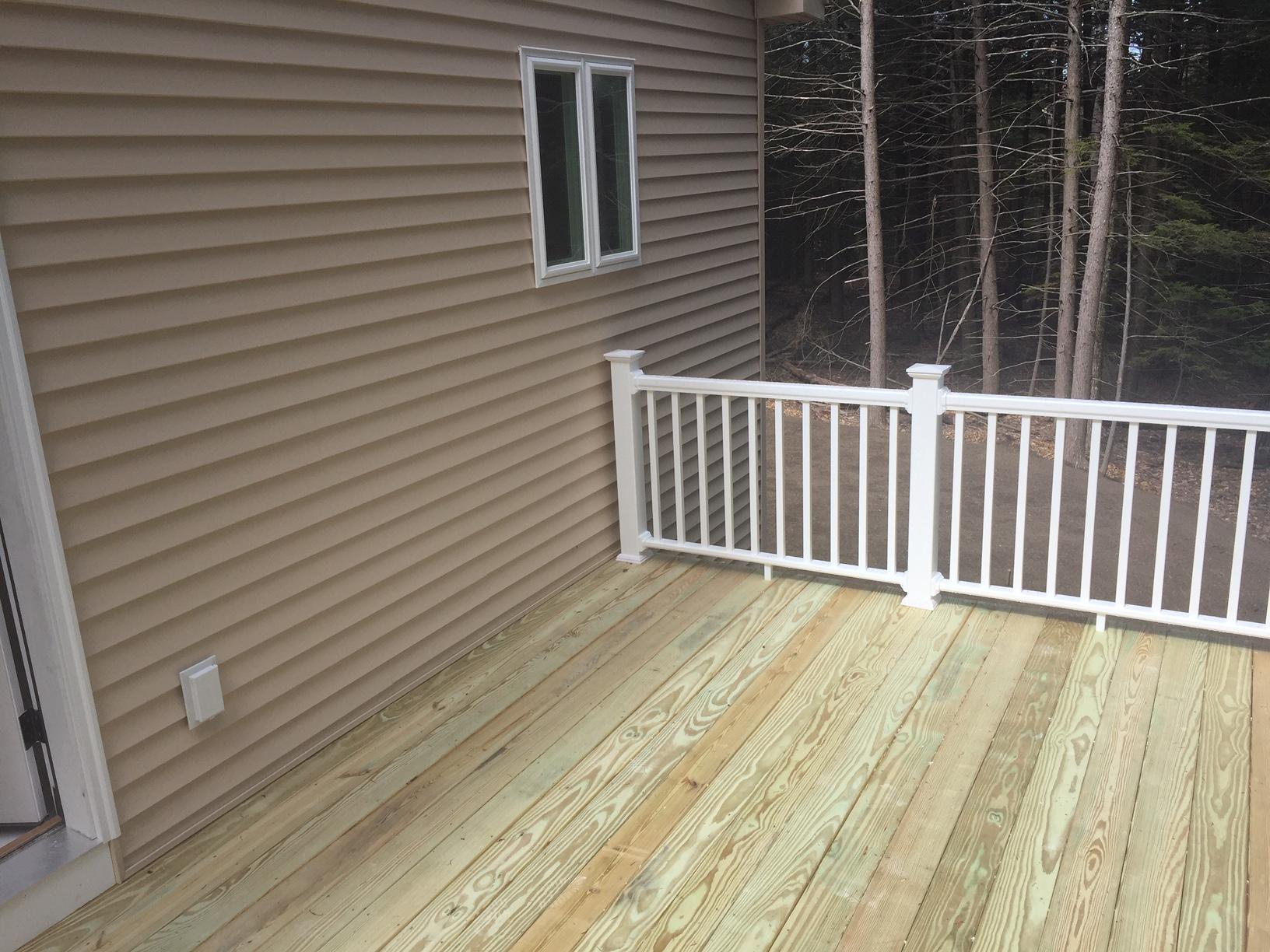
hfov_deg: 61.7
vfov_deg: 48.2
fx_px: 1064
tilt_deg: -16.8
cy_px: 476
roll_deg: +3.2
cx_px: 635
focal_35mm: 29
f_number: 2.2
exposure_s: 1/791
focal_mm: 4.15
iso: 32
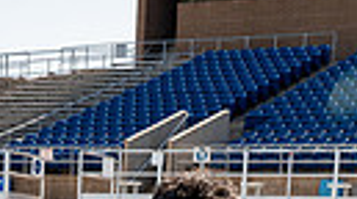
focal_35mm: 139
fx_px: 1313
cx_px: 161
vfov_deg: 7.7
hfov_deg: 15.5
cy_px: 556
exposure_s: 1/250
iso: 320
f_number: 11
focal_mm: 38
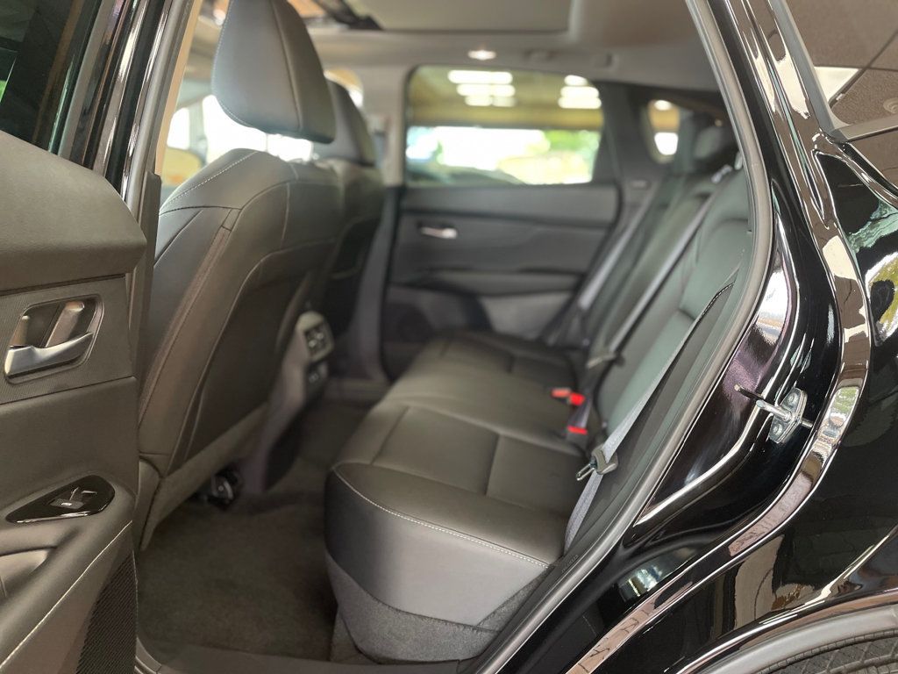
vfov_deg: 53.1
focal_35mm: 26
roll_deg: -2.0
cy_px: 337
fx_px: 674
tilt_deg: -12.3
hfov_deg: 67.3
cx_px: 449
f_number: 1.6
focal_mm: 4.2
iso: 200
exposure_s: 1/60
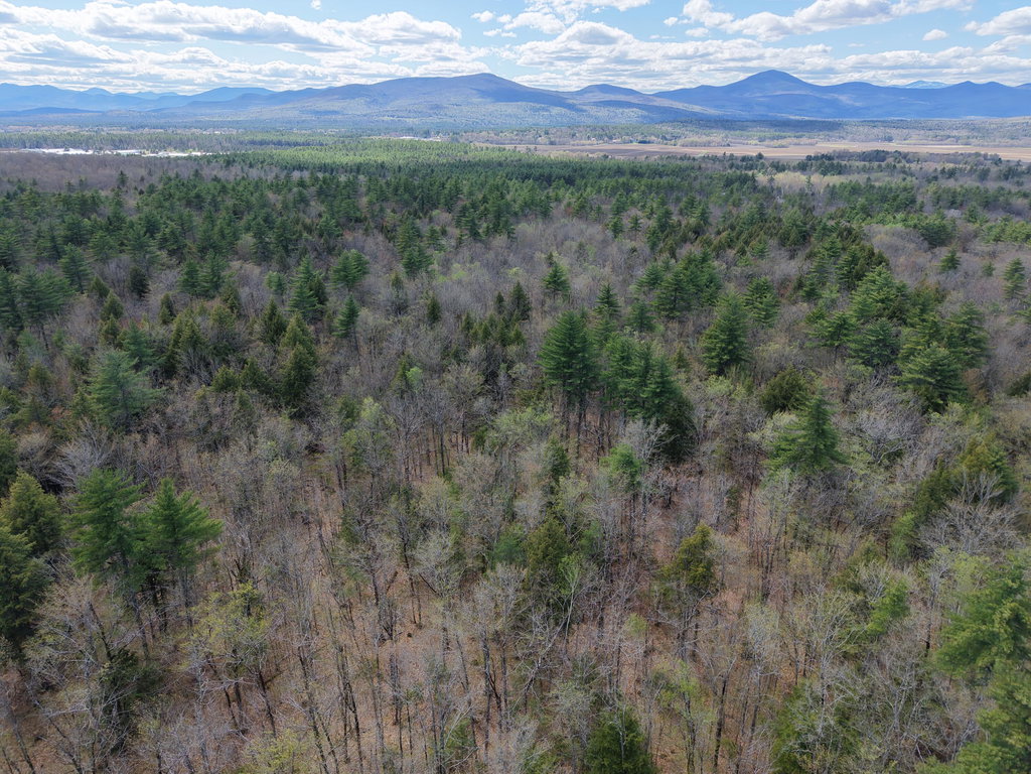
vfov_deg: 56.8
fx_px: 715
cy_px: 387
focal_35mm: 24
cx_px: 516
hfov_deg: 71.6
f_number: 1.8
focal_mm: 8.67
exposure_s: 1/800
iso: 100
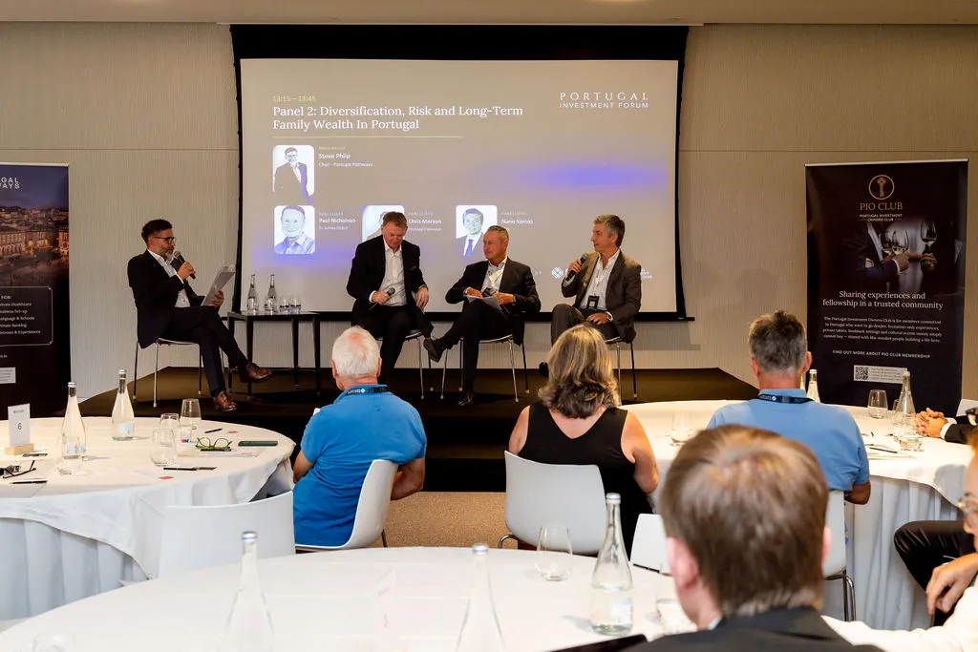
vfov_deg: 31.3
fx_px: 1165
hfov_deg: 45.5
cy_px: 308
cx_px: 472
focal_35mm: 43
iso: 2000
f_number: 5
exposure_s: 1/250
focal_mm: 39
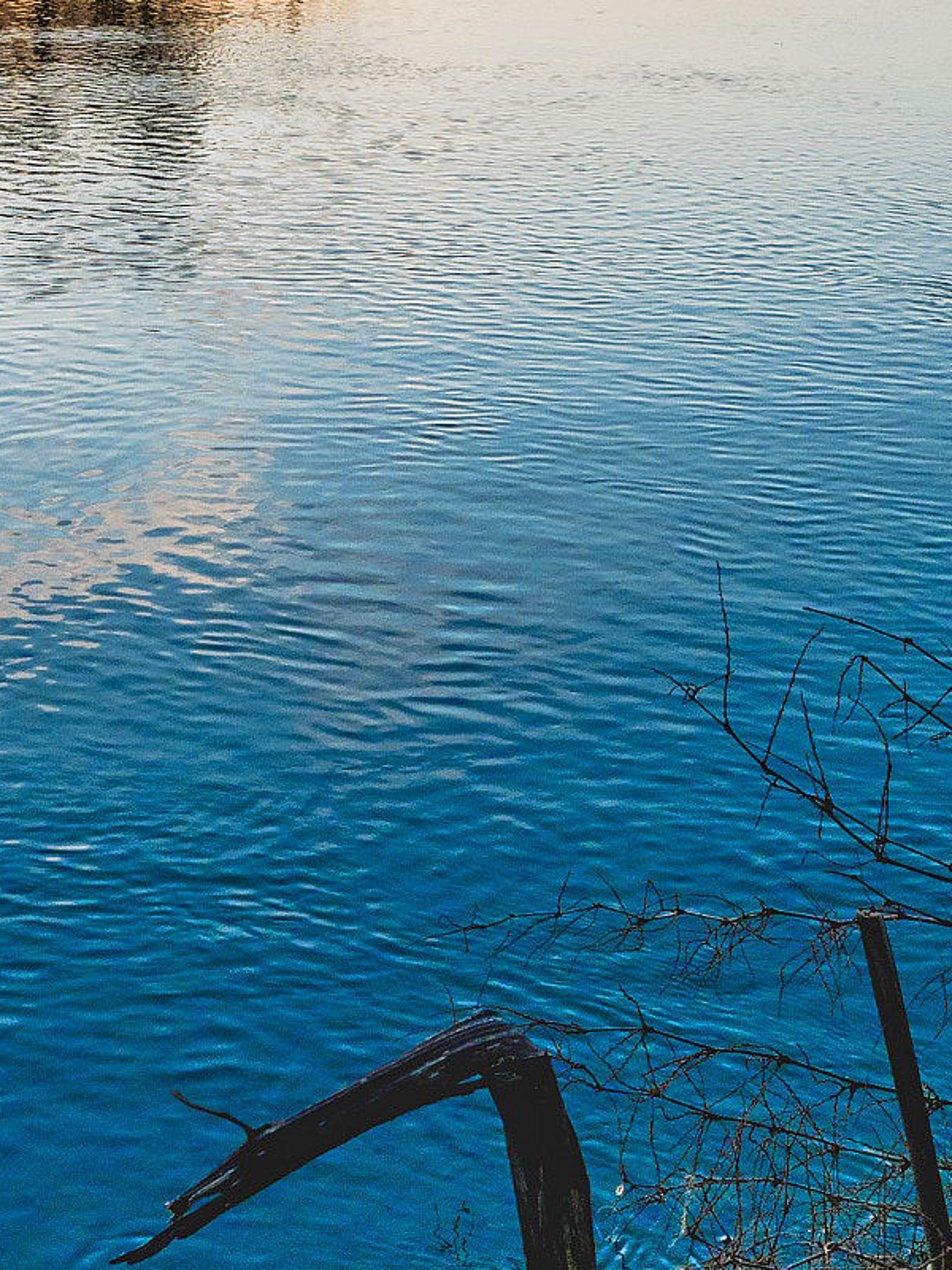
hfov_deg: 21.6
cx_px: 428
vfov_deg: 28.4
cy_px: 432
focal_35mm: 68
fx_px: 2493
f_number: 8
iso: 400
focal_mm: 17
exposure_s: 1/320
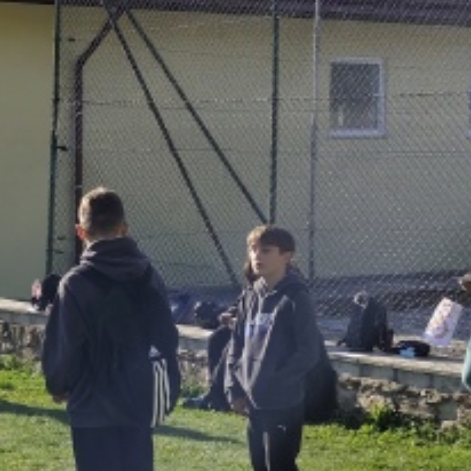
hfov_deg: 16.4
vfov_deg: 16.6
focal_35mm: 105
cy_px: 288
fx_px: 1616
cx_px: 62
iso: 100
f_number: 1.65
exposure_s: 1/1597
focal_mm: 6.19
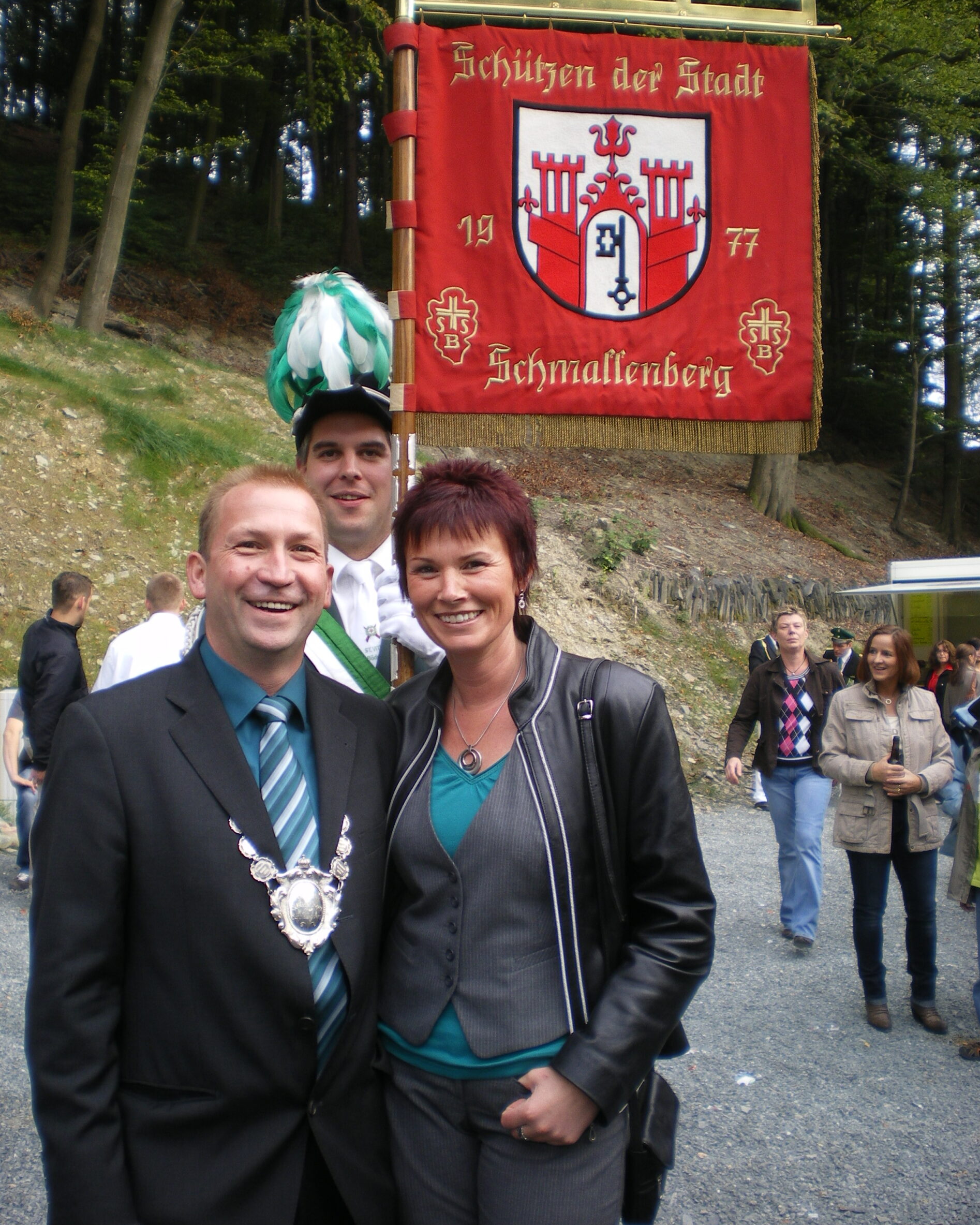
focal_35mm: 38
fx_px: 1378
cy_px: 624
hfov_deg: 39.2
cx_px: 488
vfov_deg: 47.9
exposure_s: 1/60
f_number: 3.1
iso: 50
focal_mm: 6.3
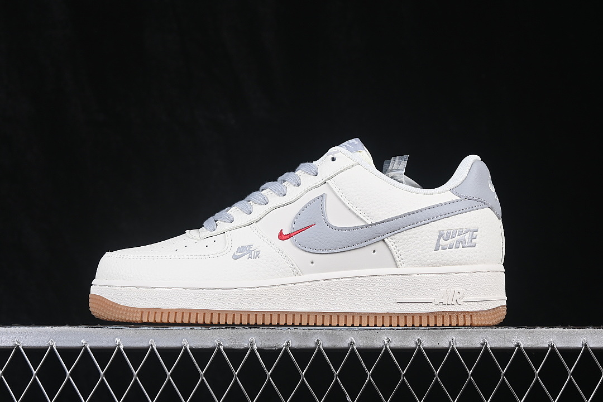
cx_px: 302
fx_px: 1256
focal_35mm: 75
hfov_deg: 27.0
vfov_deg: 18.2
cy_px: 201
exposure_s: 1/80
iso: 160
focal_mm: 50
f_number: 8
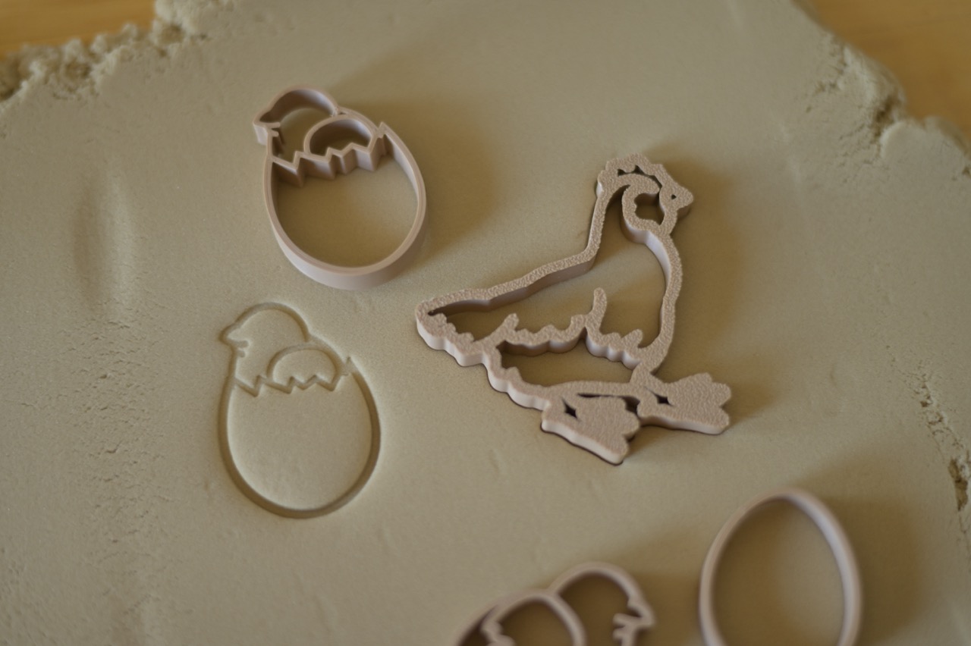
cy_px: 323
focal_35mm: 50
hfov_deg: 39.6
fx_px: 1348
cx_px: 486
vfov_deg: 27.0
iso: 125
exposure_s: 1/100
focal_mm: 50
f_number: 1.8
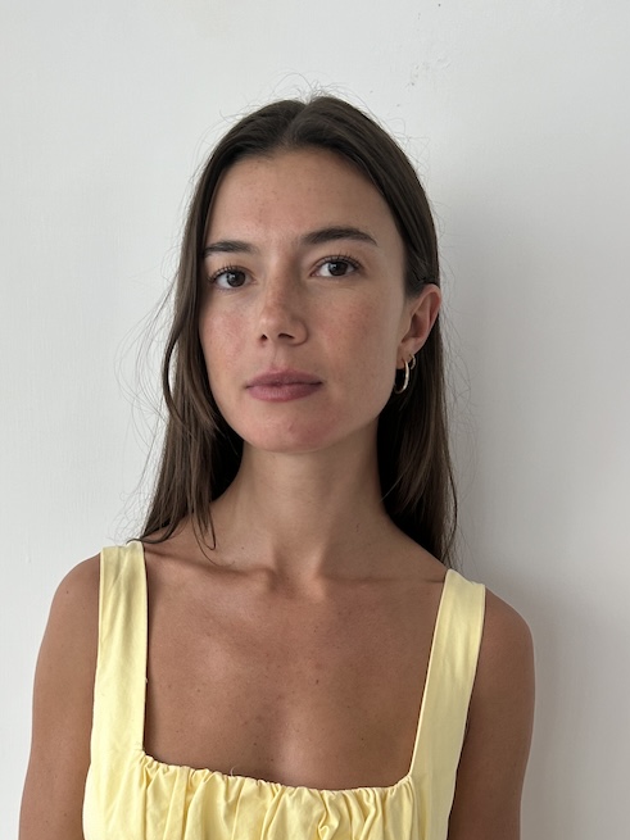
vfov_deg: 40.3
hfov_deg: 32.0
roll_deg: -1.9
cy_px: 676
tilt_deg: -13.5
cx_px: 237
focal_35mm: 45
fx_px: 1092
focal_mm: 5.7
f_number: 1.5
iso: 80
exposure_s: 1/100
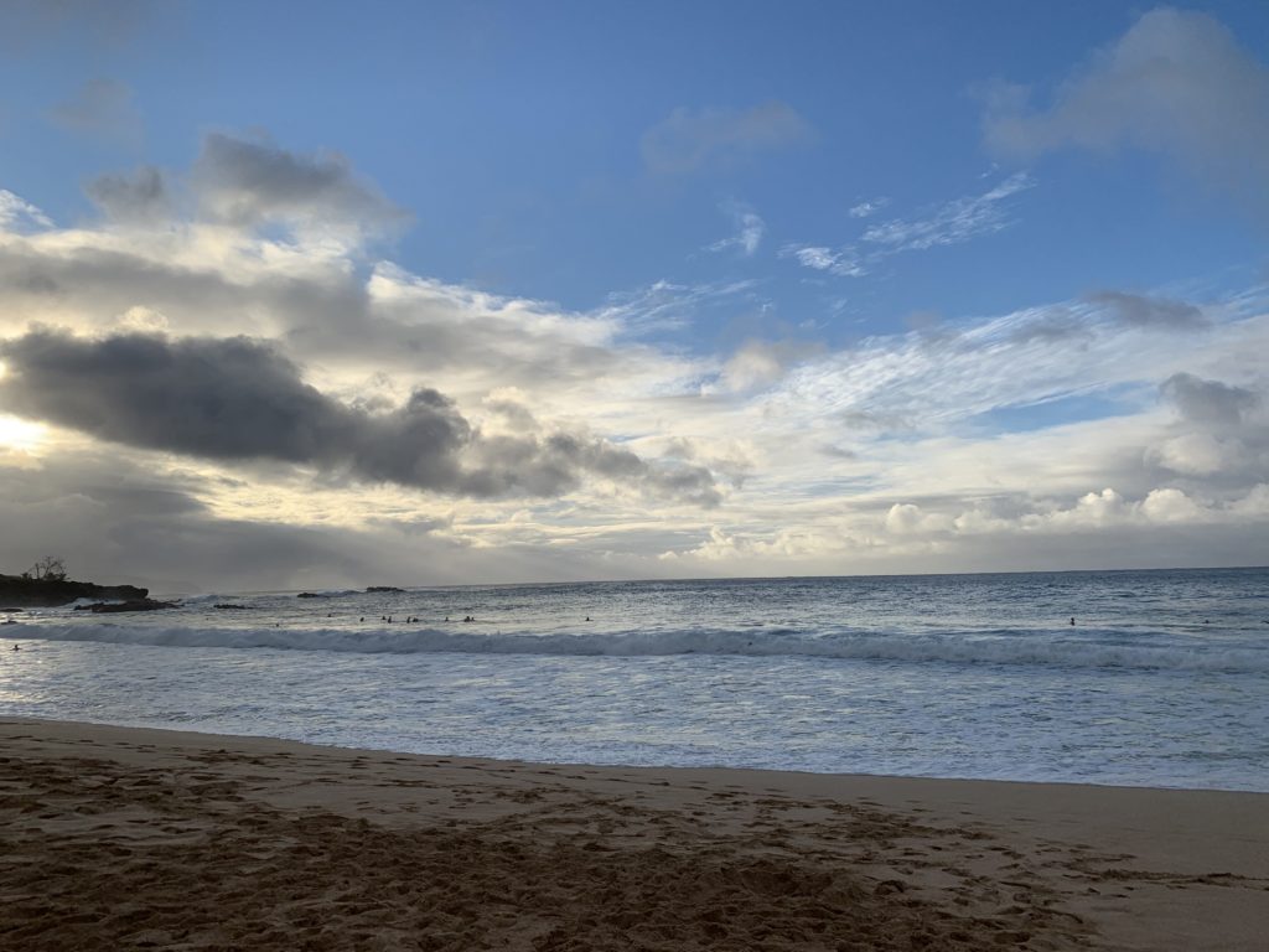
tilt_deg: +8.0
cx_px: 634
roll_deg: +1.4
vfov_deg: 53.1
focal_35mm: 26
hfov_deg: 67.3
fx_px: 953
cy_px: 476
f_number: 1.8
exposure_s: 1/2915
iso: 25
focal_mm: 4.25
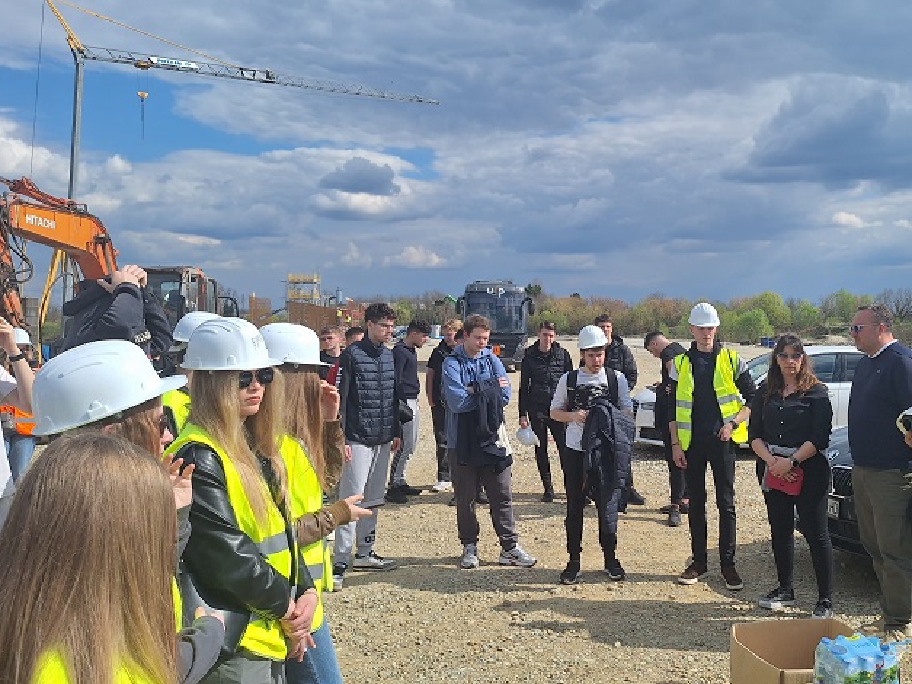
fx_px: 869
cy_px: 301
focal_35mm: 33
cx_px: 591
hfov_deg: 54.5
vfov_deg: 42.9
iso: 40
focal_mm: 5.54
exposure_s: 1/3717
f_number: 1.8
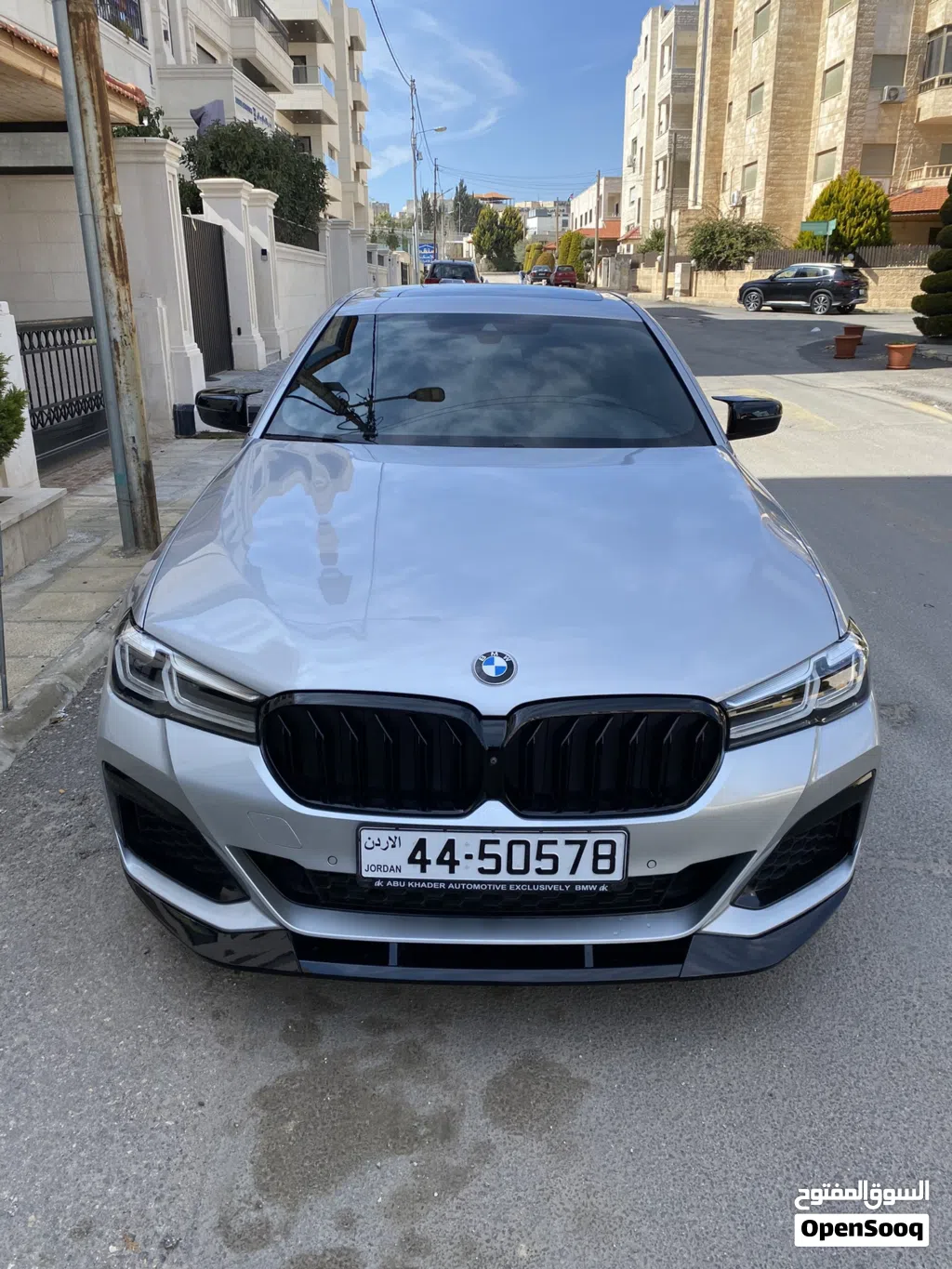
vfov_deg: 67.3
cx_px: 476
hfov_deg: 53.1
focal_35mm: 26
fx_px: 953
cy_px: 634
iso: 32
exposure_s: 1/1316
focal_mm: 4.25
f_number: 1.8
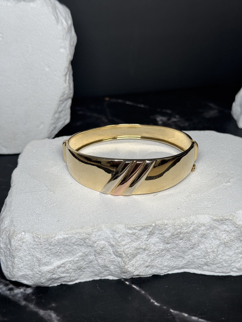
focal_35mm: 48
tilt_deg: -32.7
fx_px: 447
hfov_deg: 30.3
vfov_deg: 39.7
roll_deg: -1.3
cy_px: 161
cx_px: 121
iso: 64
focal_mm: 6.76
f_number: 1.78
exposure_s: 1/336
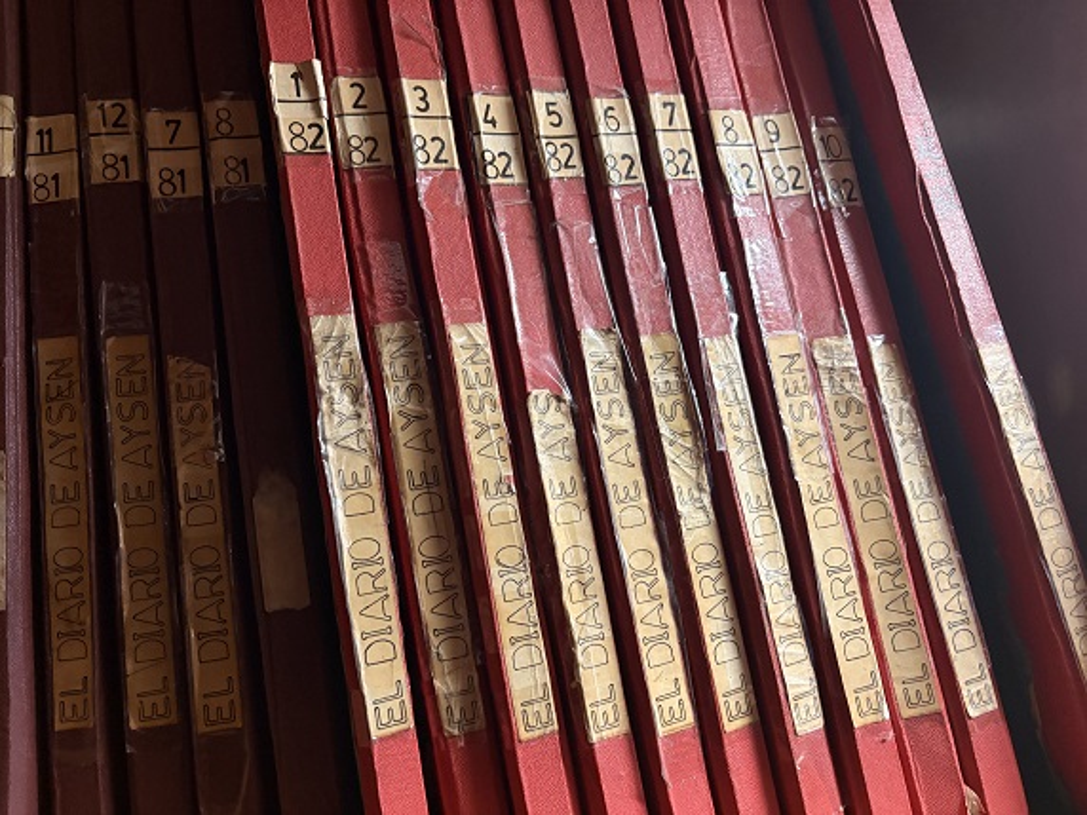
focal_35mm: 26
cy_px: 408
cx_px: 544
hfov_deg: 67.3
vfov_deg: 53.1
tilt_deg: +10.1
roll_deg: +0.1
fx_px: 816
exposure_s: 1/33
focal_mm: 5.96
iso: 400
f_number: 1.6
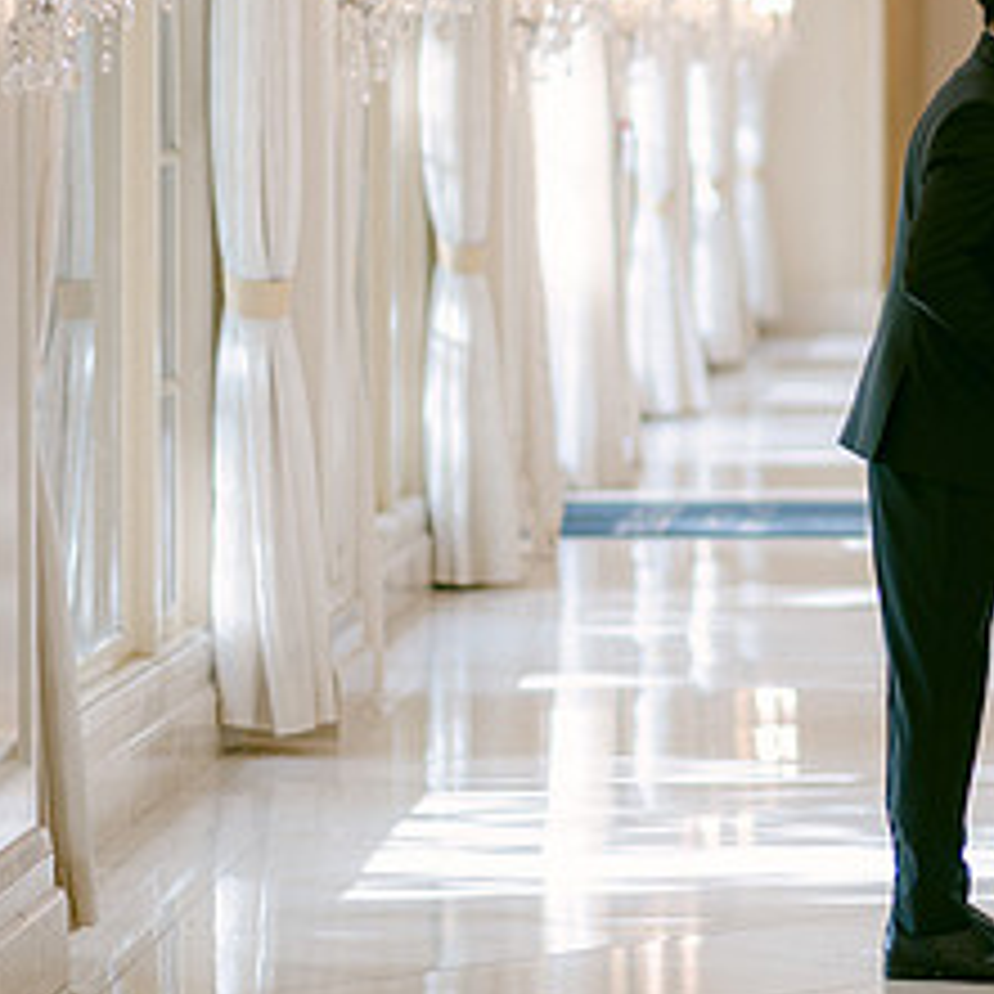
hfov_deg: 9.1
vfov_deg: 9.2
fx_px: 6173
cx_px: 1151
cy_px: 227
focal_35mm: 190
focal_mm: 85
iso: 100
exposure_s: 1/200
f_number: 1.8
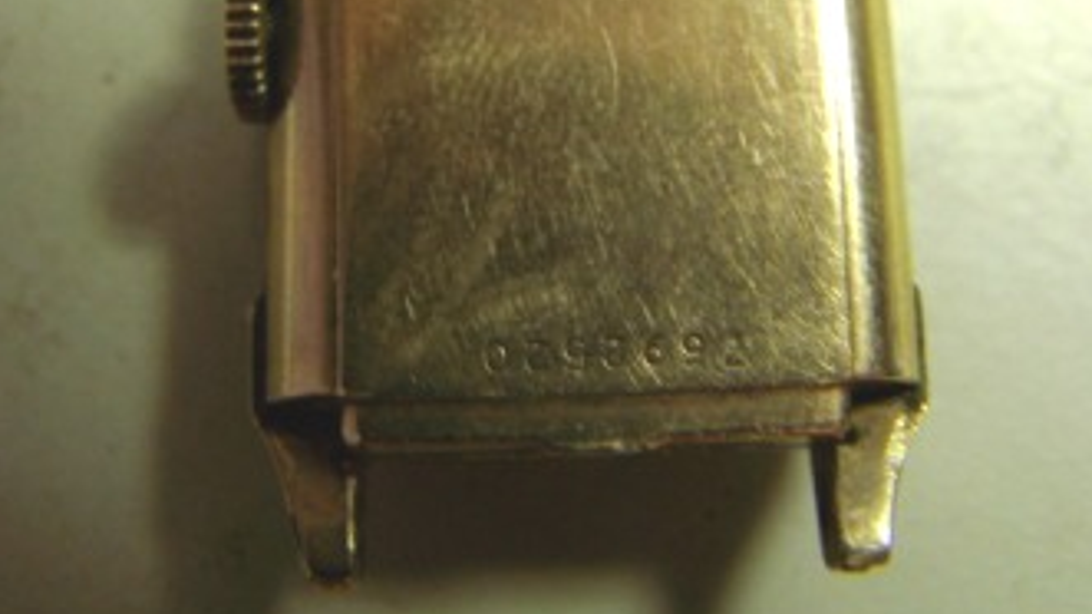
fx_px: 1621
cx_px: 541
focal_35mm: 56
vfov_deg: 20.8
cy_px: 26
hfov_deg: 37.2
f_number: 2.8
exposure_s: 1/30
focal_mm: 6.3
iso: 160
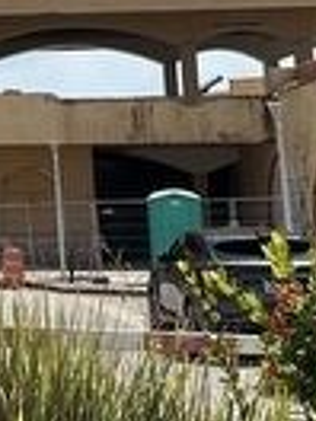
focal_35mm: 145
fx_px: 1765
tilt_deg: +10.8
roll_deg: +0.3
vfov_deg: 13.1
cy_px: -134
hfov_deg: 9.6
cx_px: -306
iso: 80
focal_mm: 6.86
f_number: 1.78
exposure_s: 1/7042
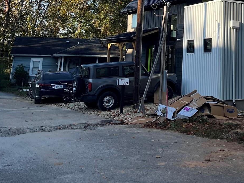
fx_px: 409
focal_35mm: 58
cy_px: -19
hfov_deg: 31.2
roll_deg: -1.5
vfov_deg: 23.7
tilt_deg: +8.0
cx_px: 233
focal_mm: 5.1
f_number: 1.6
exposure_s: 1/1456
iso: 32
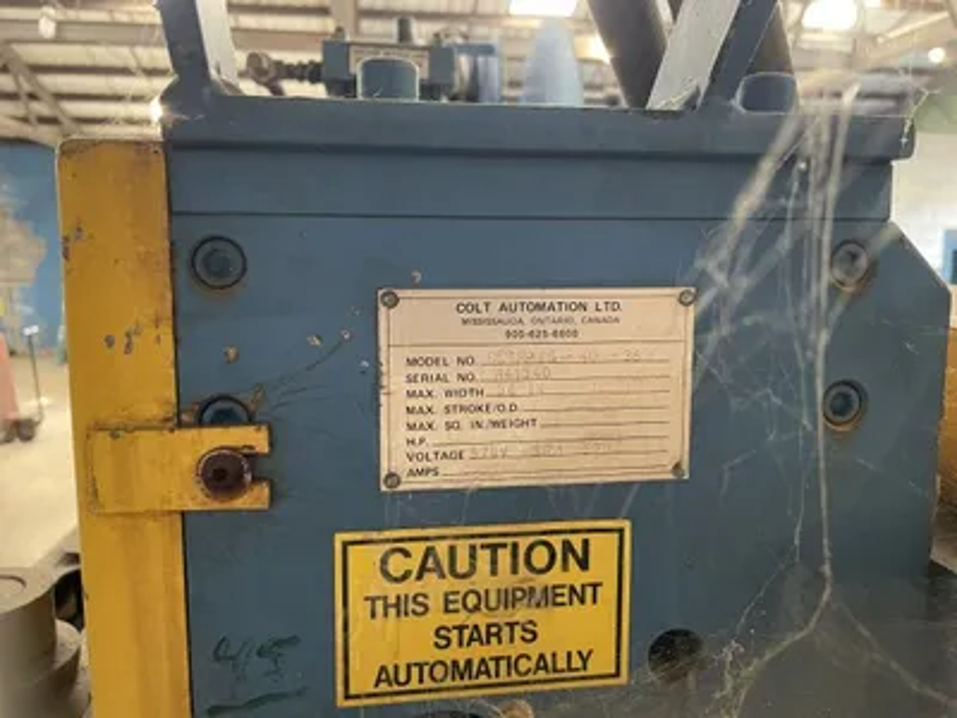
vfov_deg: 53.1
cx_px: 478
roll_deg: +0.2
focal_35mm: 26
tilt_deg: -8.1
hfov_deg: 67.3
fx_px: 719
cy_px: 359
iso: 500
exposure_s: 1/60
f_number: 1.6
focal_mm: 4.2
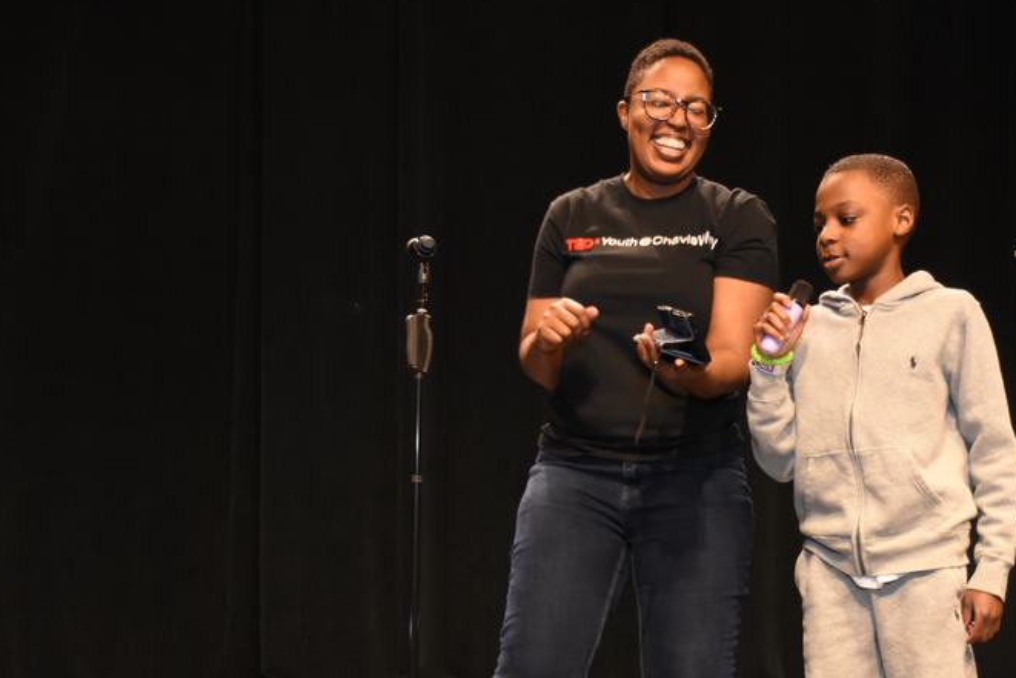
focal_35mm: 55
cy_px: 504
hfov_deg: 36.0
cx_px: 687
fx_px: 1547
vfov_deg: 24.5
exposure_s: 1/60
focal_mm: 23
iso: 1600
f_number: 4
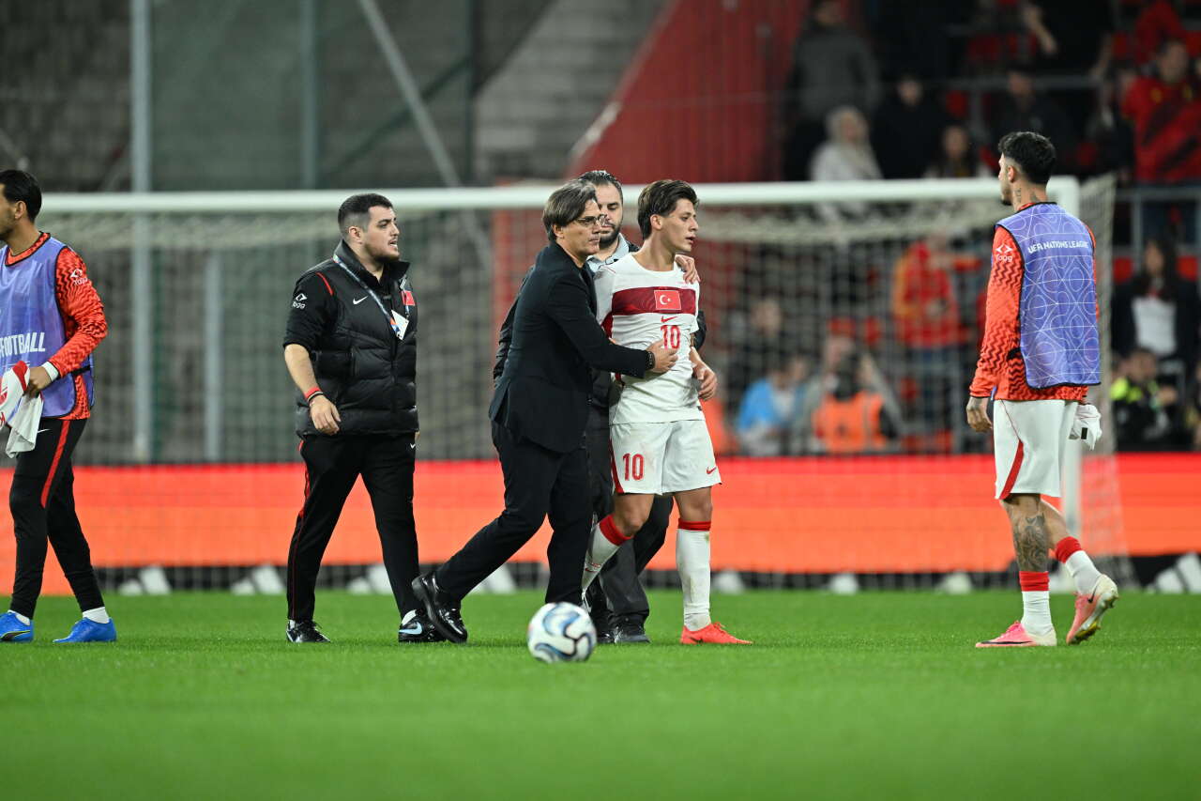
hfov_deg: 3.7
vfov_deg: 2.5
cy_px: 400
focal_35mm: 560
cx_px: 600
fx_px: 18679
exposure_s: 1/800
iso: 2500
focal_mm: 560
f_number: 4
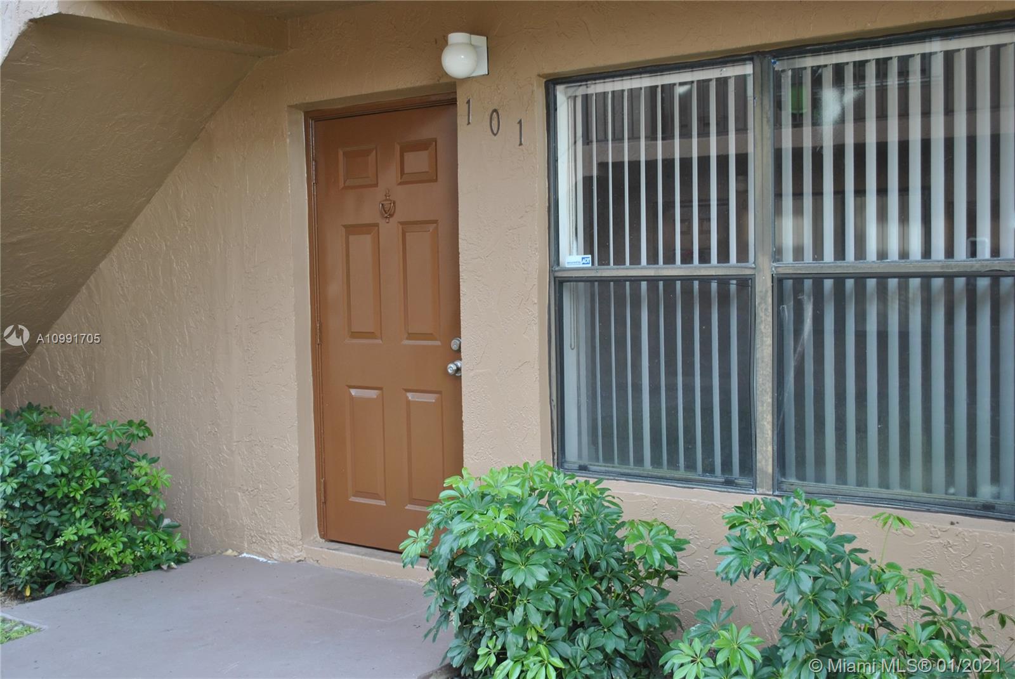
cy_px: 340
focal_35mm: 42
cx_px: 508
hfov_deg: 46.4
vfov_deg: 32.0
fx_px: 1185
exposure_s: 1/50
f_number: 4.5
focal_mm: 28
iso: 200
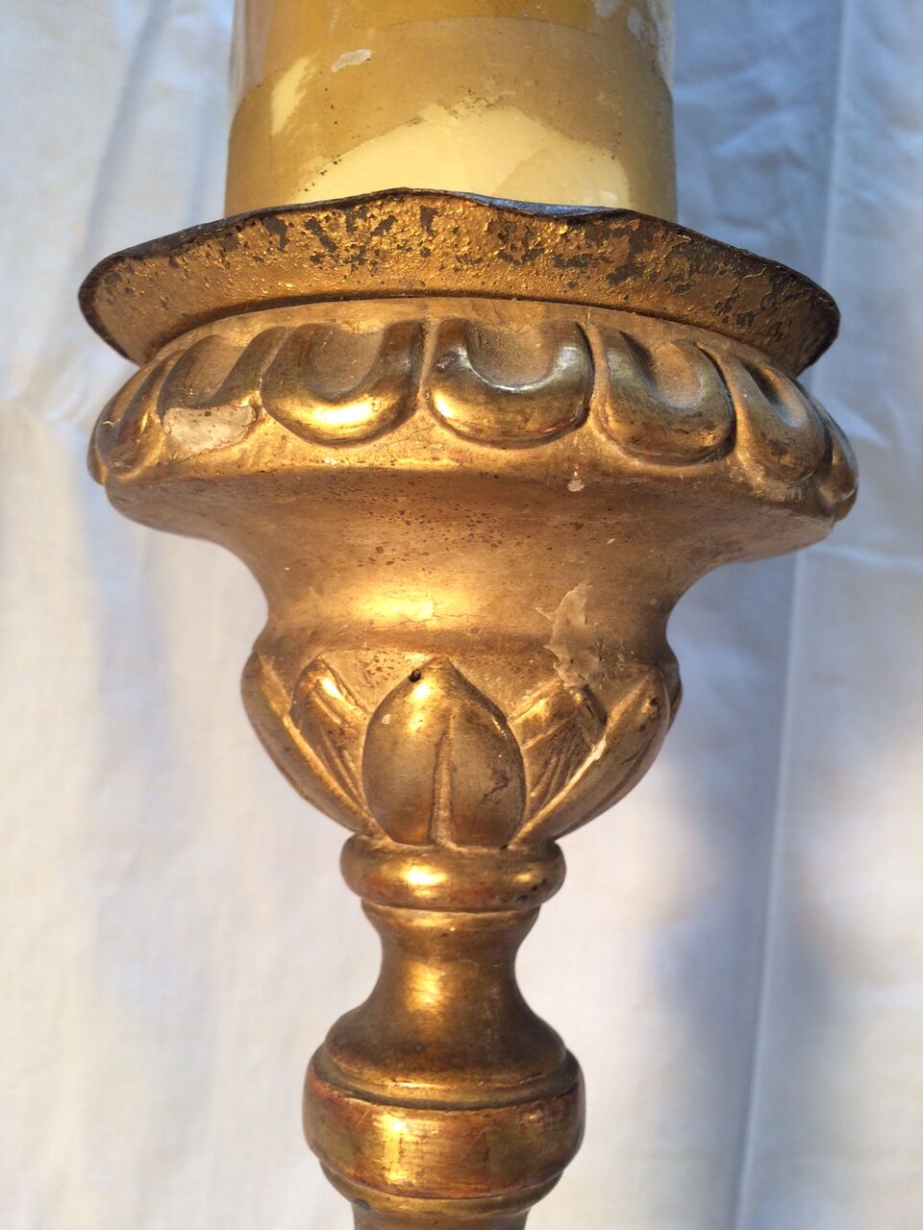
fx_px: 1031
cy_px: 615
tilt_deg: +0.8
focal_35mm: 29
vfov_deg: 61.7
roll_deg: -2.0
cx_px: 462
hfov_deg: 48.2
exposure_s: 1/50
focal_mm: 4.15
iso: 50
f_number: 2.2
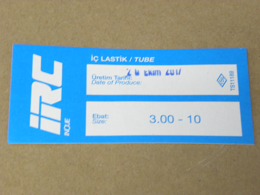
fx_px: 946
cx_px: 130
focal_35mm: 126
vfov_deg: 11.8
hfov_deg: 15.6
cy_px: 98
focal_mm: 22.44
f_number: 4.4
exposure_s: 1/2.5
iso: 400
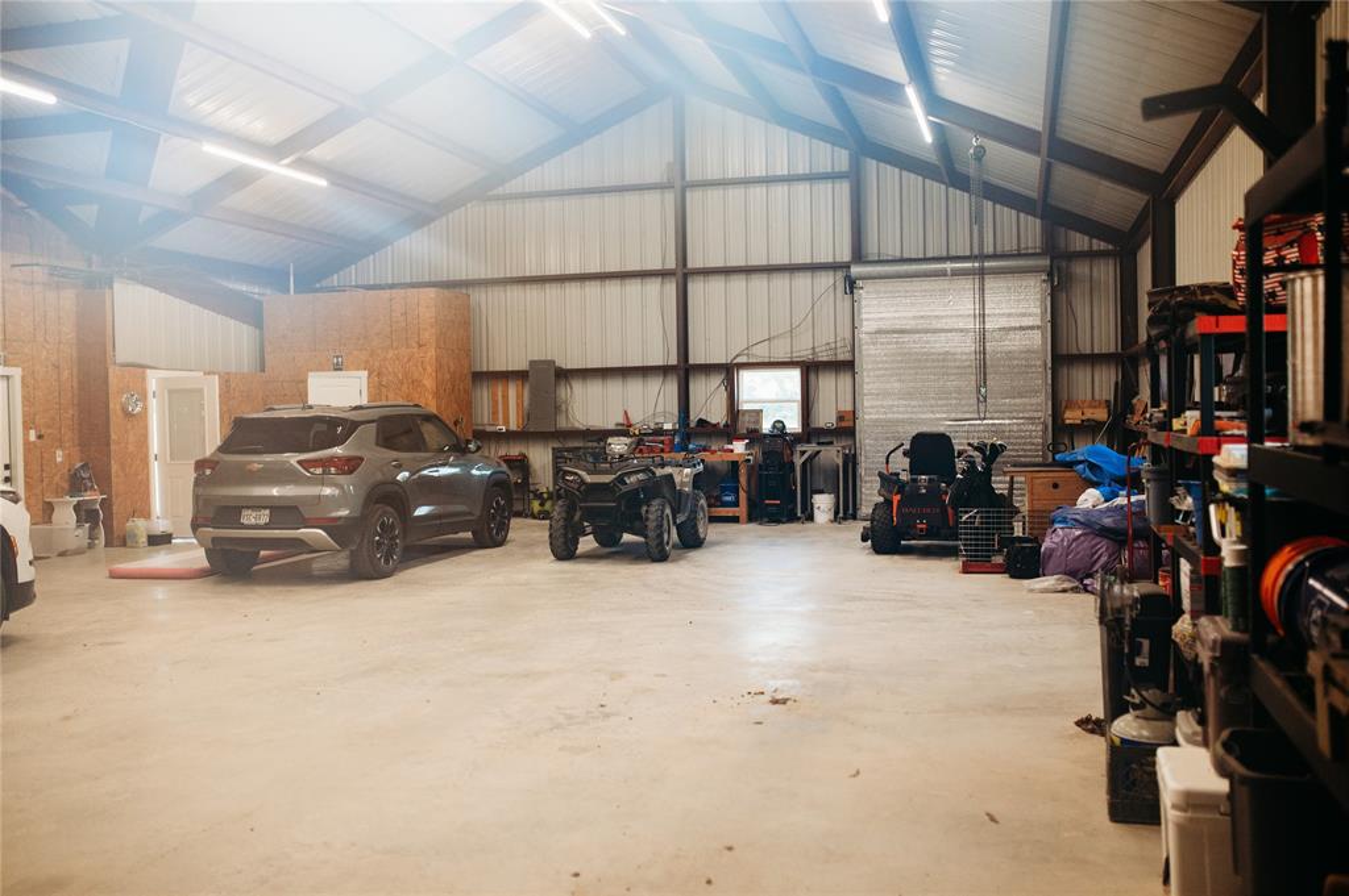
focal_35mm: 35
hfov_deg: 54.5
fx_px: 1310
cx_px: 674
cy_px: 448
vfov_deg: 37.8
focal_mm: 35
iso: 500
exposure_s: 1/640
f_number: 2.2
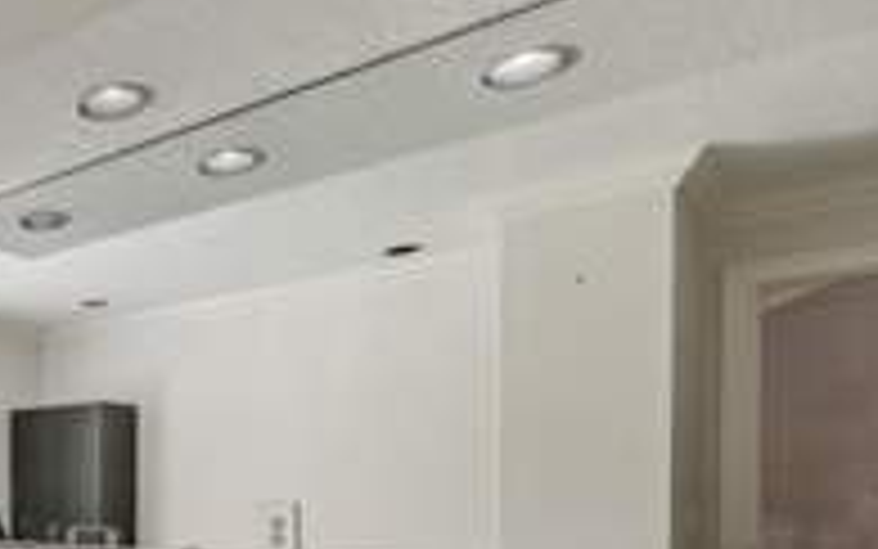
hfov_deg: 42.3
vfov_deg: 34.2
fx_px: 838
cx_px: -108
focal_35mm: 35
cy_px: 497
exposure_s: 1/25
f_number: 6.3
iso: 250
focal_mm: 14
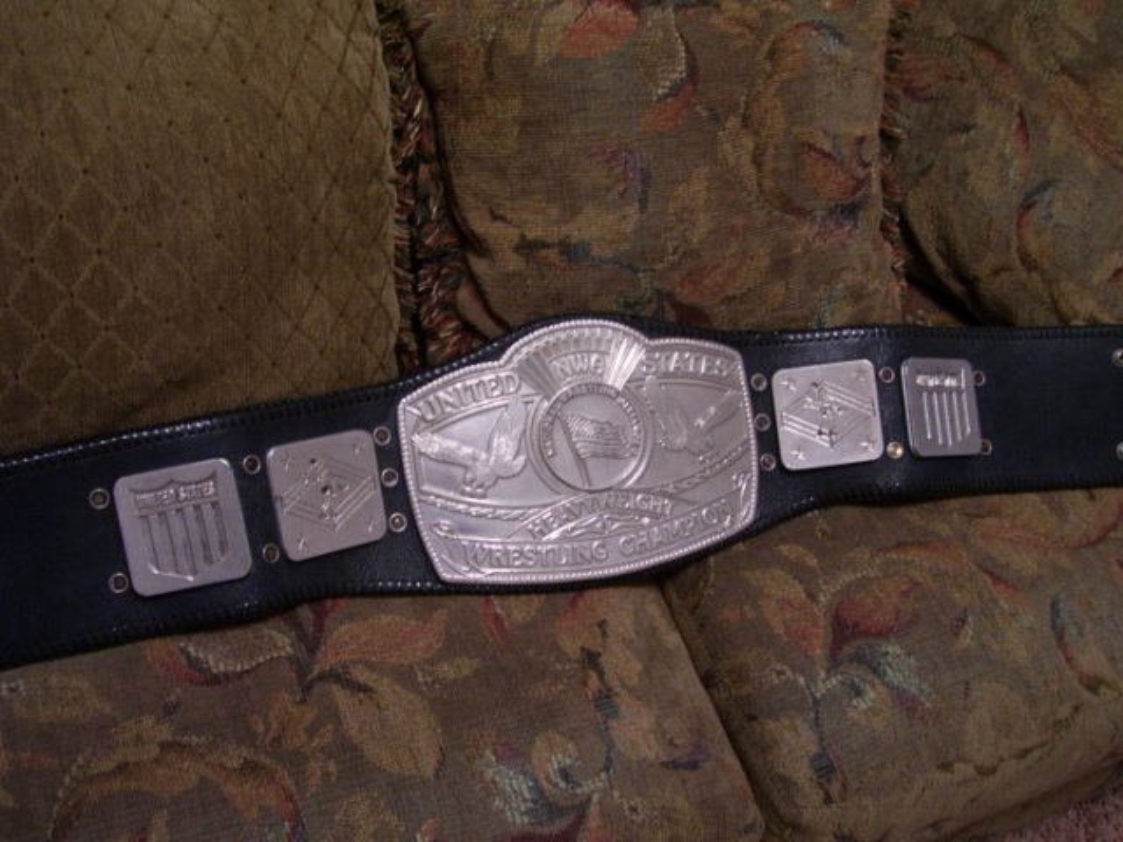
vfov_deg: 38.7
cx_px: 562
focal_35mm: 37
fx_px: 1200
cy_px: 421
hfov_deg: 50.1
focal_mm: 6
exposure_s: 1/8
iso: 160
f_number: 2.7
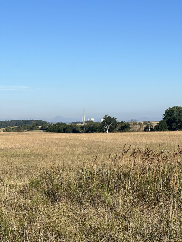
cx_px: 91
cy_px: 121
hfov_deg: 19.1
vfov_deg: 25.3
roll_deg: +1.3
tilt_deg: +0.8
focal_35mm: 77
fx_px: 540
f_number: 2.8
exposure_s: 1/1043
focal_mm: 9
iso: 32
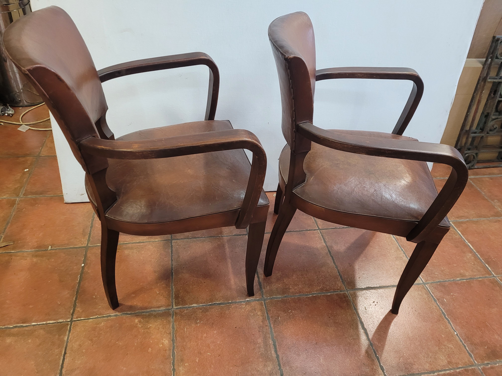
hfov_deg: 67.3
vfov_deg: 53.1
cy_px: 188
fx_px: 377
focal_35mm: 26
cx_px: 251
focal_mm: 5.4
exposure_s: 1/50
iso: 320
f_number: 1.8
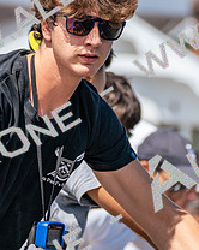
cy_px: 98
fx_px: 3458
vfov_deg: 4.1
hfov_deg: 3.3
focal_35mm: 469
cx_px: 46
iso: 125
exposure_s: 1/1600
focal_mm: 179
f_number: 5.6
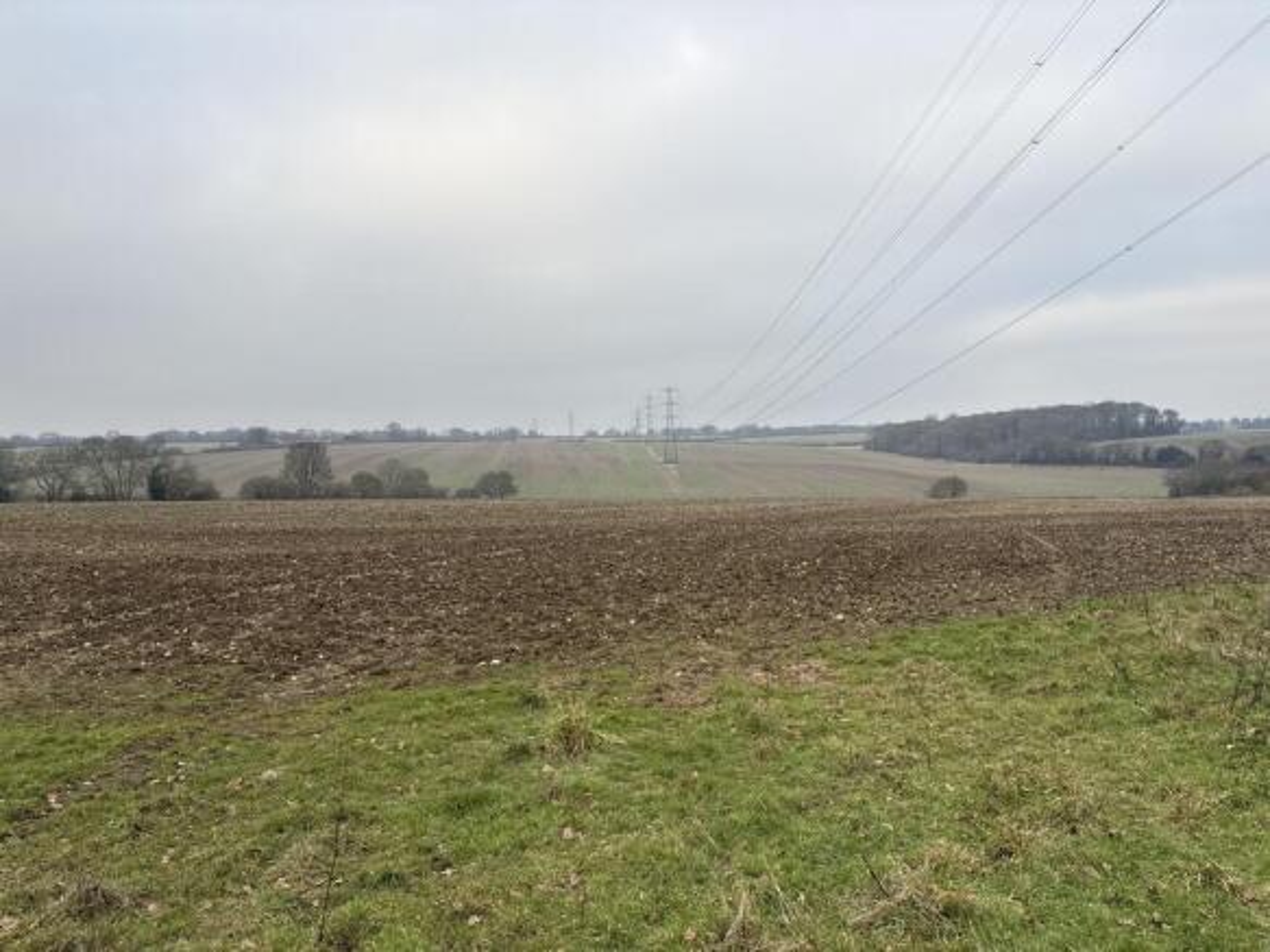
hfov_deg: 67.3
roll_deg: +0.8
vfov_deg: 53.0
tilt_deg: -1.9
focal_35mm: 26
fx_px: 954
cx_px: 635
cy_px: 476
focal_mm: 5.96
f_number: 1.6
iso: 50
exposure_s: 1/548
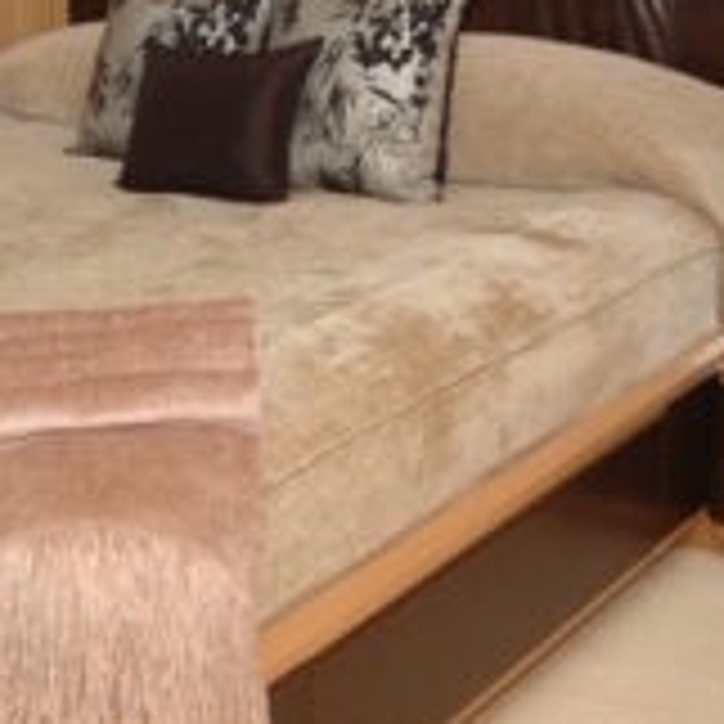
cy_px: 310
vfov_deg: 23.7
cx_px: 63
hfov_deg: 23.0
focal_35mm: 73
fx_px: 1727
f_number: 4.5
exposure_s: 1/60
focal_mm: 12
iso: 200
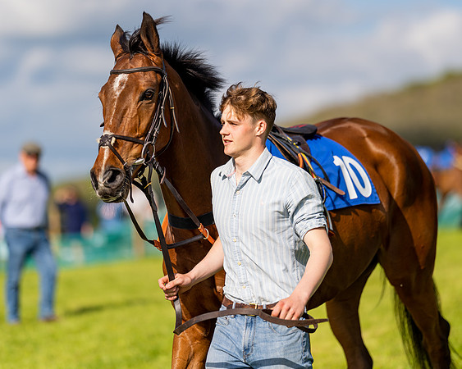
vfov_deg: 8.5
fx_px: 2475
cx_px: 252
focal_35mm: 181
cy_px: 150
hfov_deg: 10.7
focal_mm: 135
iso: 50
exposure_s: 1/4000
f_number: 2
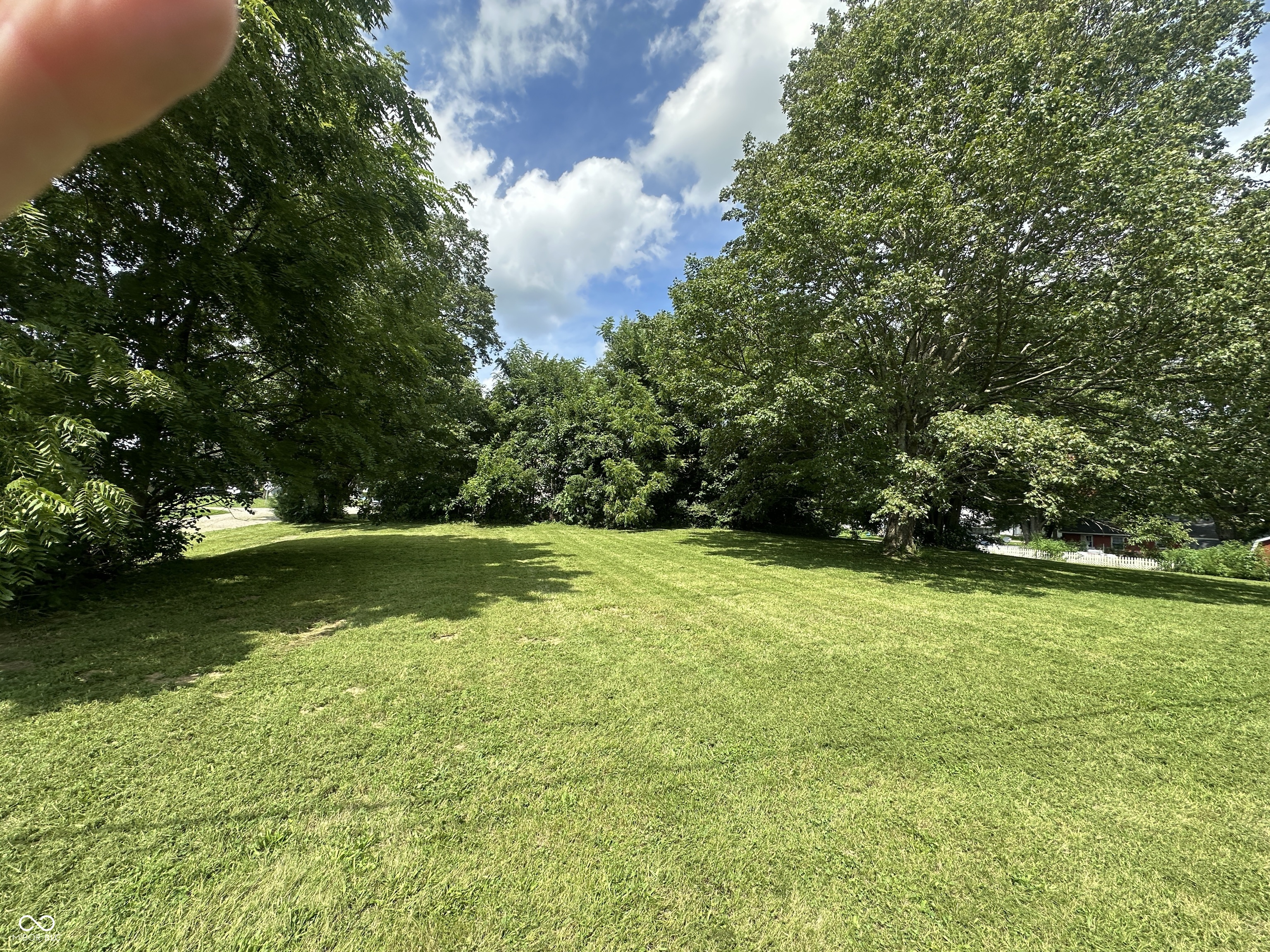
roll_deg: -3.0
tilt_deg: +10.5
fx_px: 514
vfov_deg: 85.7
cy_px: 476
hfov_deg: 102.1
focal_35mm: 14
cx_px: 635
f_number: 2.2
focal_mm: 2.22
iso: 40
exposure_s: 1/831
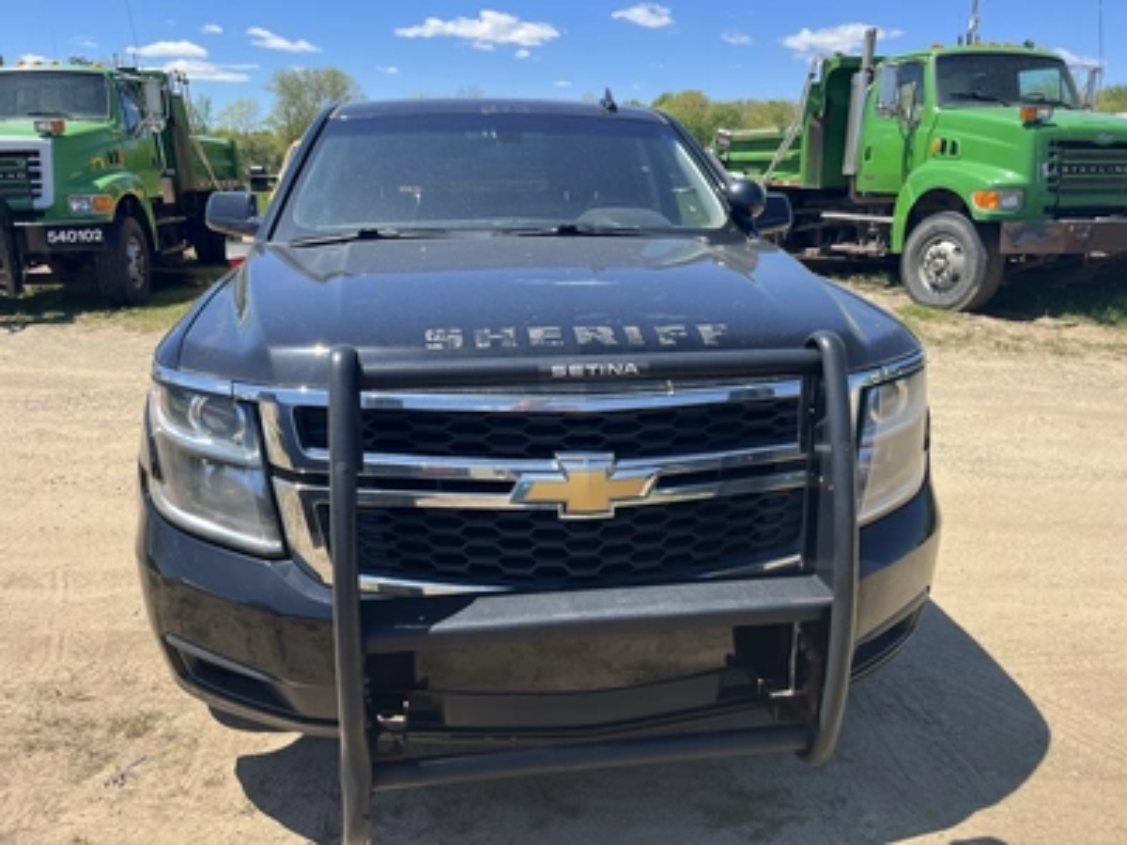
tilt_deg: -13.1
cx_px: 564
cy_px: 422
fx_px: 846
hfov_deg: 67.3
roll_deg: +0.6
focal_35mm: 26
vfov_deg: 53.1
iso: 50
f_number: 1.6
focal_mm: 5.1
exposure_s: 1/1497
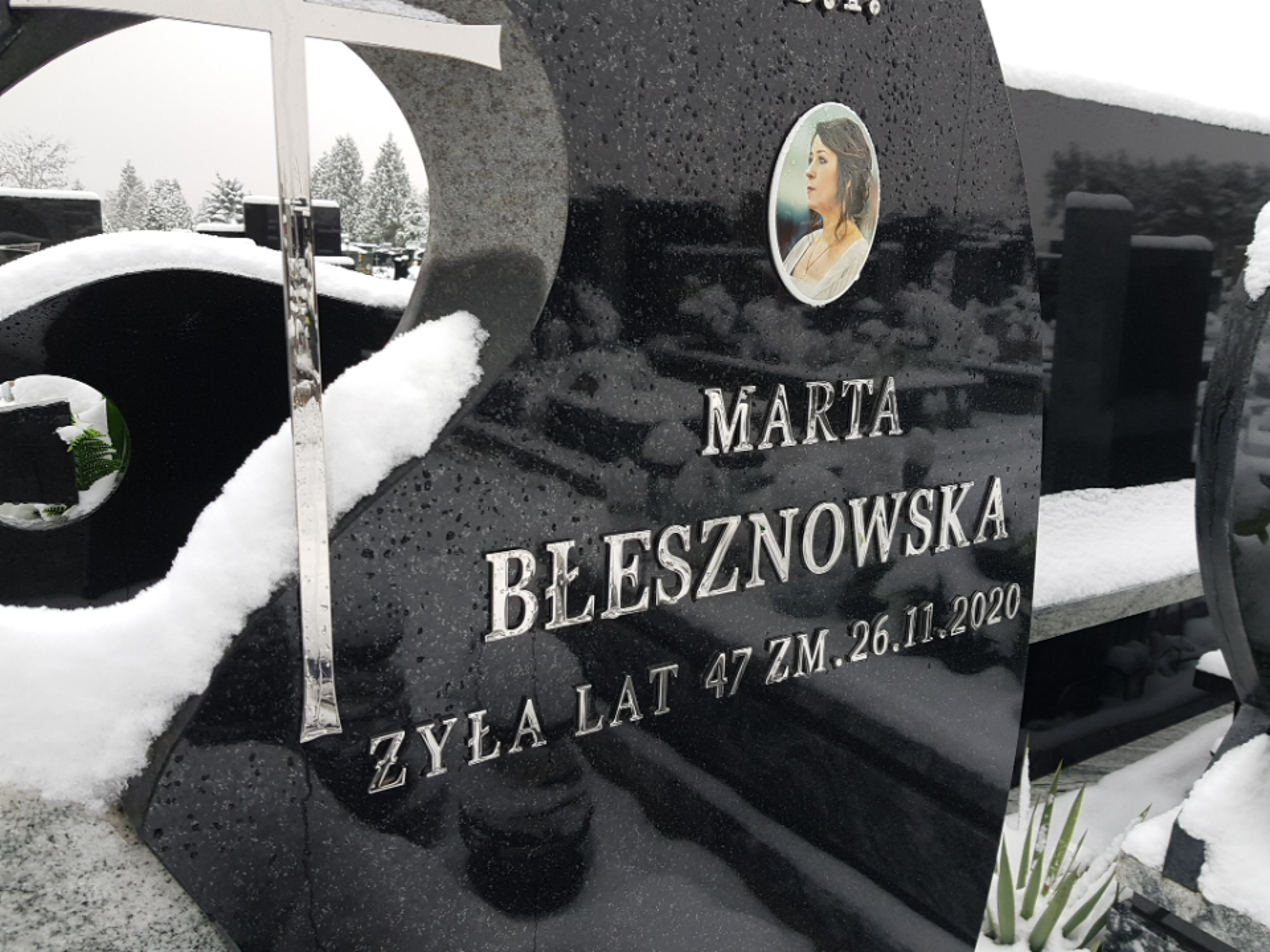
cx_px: 635
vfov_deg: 53.1
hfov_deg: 67.3
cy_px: 476
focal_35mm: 26
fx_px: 954
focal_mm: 4.2
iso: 40
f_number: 1.7
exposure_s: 1/235
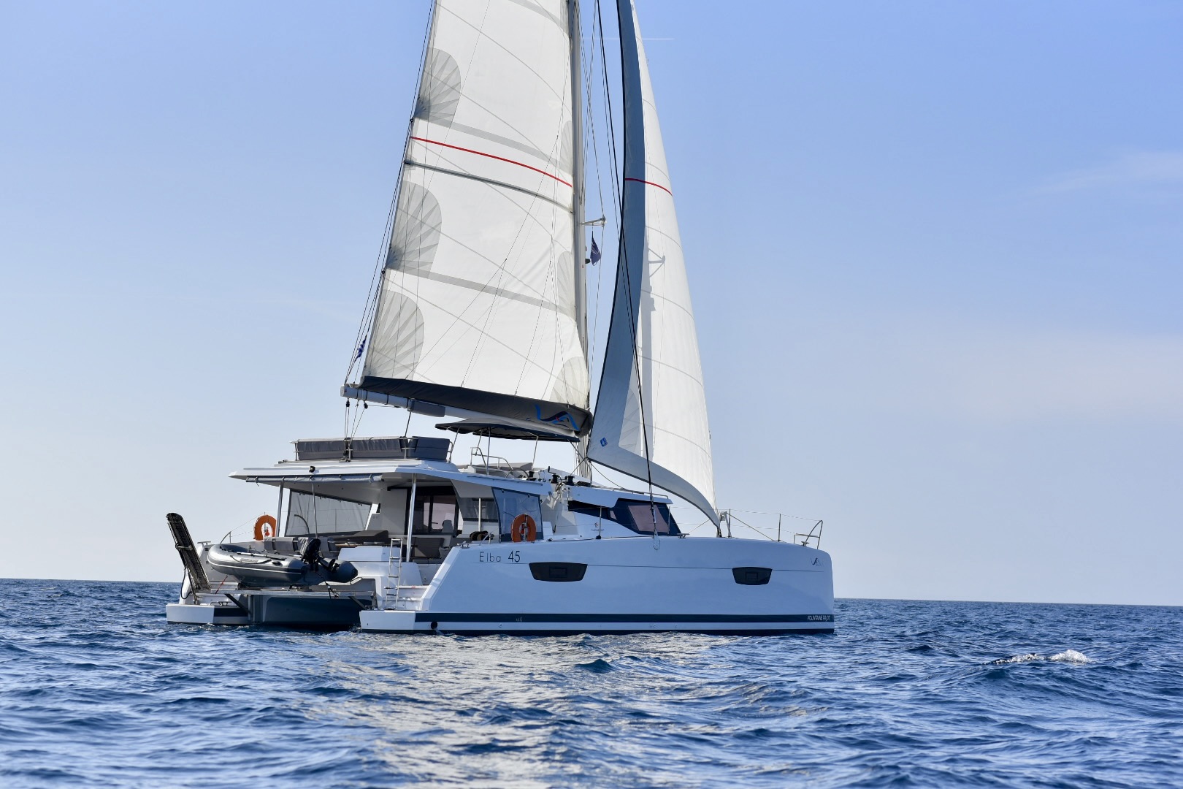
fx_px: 2793
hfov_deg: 23.9
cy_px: 394
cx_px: 592
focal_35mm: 85
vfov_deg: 16.1
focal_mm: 85
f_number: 5.6
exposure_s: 1/4000
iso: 400
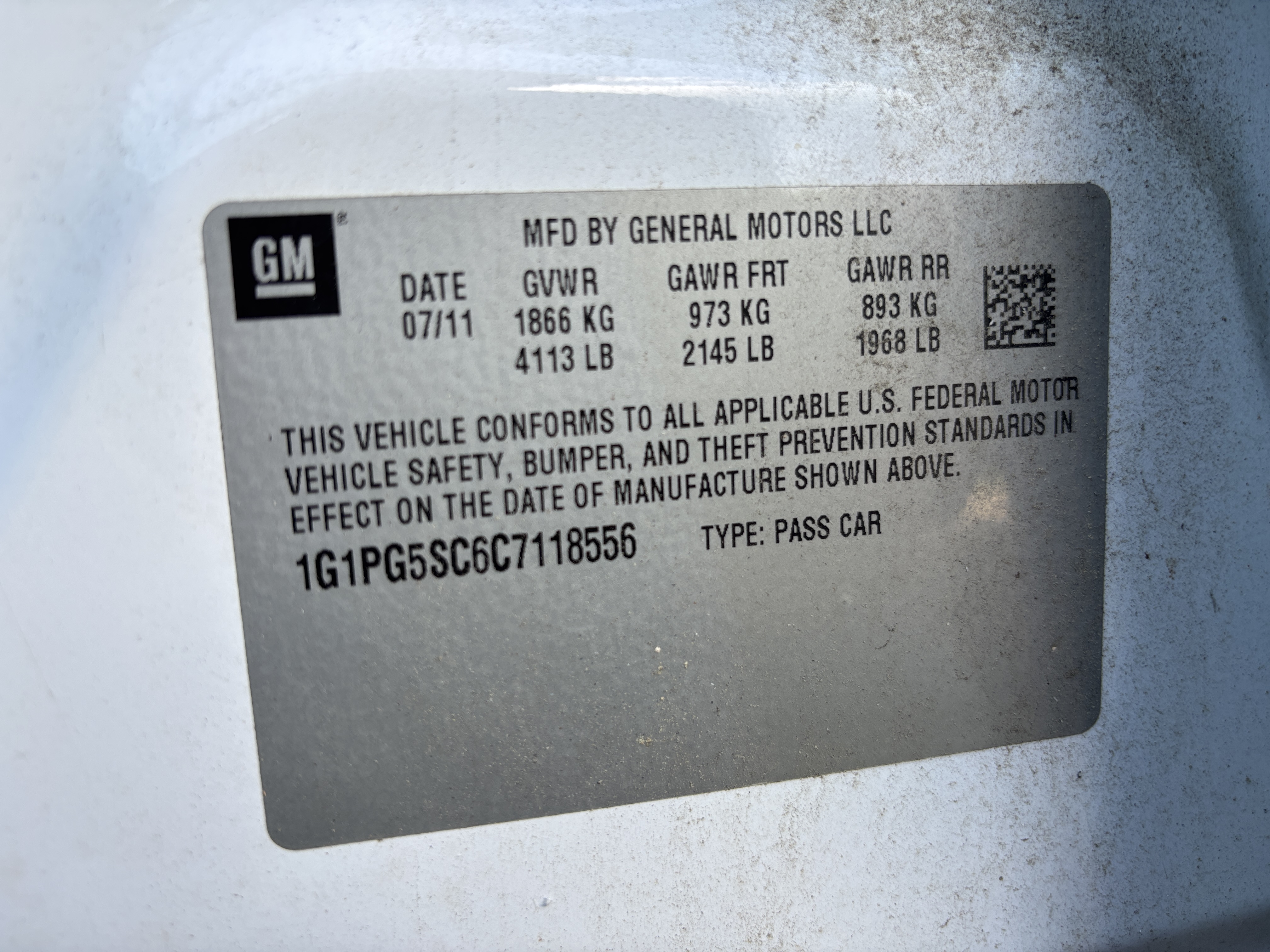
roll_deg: +0.2
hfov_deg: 67.3
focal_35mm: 26
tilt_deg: -17.8
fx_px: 954
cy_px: 476
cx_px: 635
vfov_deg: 53.1
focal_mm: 5.96
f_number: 1.6
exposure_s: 1/153
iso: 40
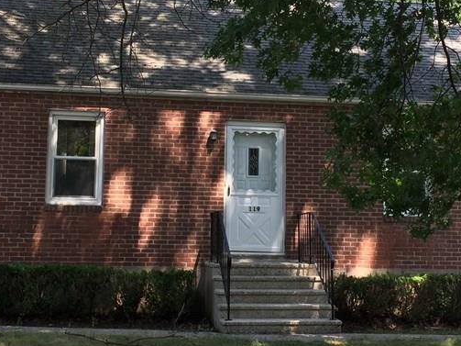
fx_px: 786
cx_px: 243
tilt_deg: +7.1
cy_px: 158
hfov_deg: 32.7
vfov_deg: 24.8
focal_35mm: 59
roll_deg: -2.5
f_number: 2.2
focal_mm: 4.15
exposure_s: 1/234
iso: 32
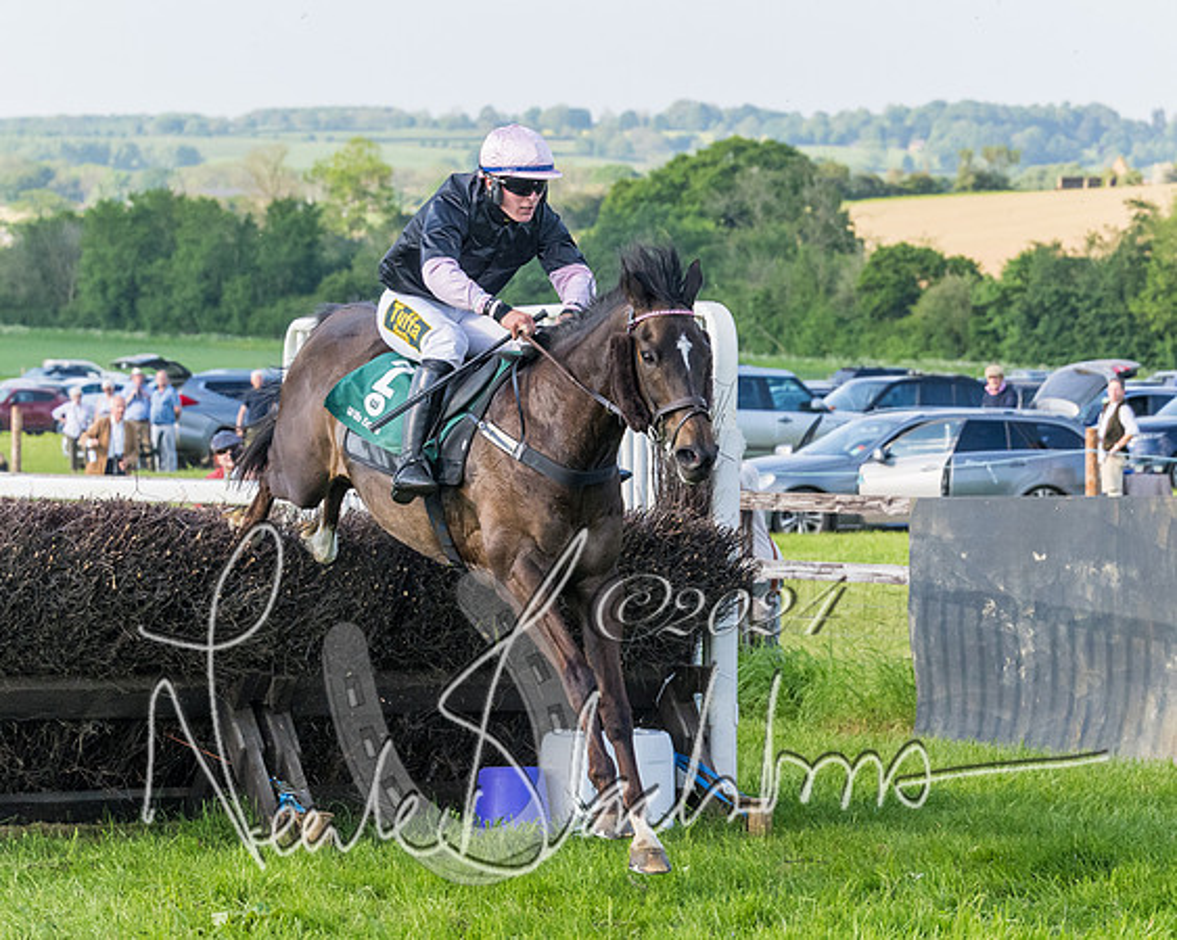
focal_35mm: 160
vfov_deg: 9.7
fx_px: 5560
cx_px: 622
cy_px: 505
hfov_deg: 12.1
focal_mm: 70
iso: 800
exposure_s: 1/3200
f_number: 4
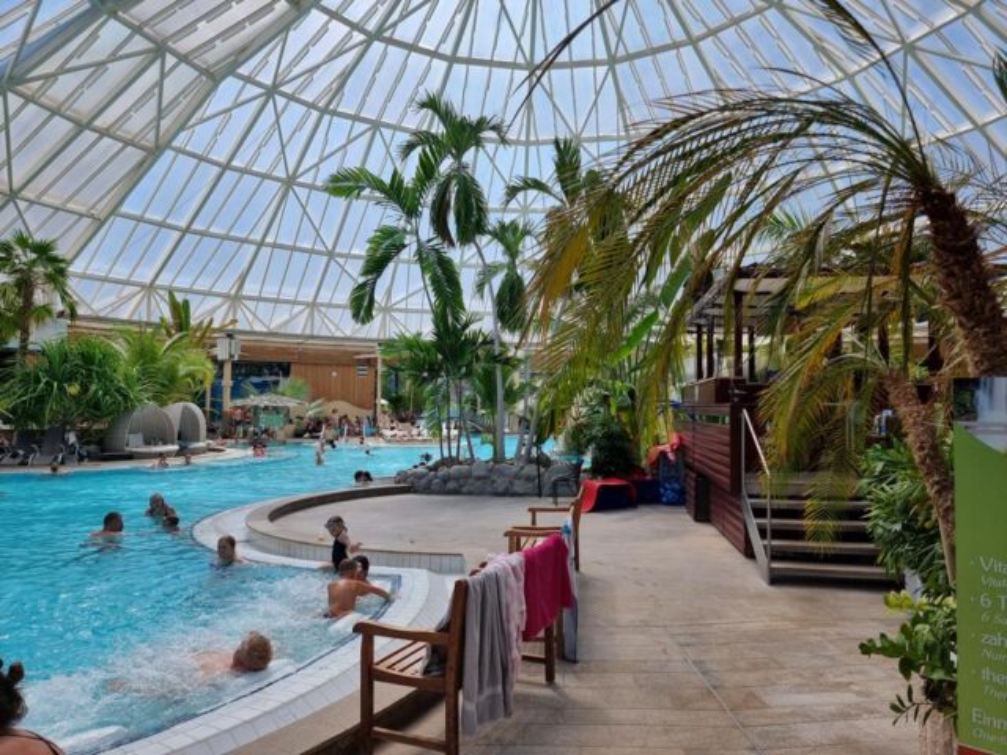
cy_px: 378
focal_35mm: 24
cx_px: 504
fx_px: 698
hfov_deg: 71.6
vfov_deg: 56.8
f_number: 1.8
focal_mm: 6.7
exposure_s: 1/736
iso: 50
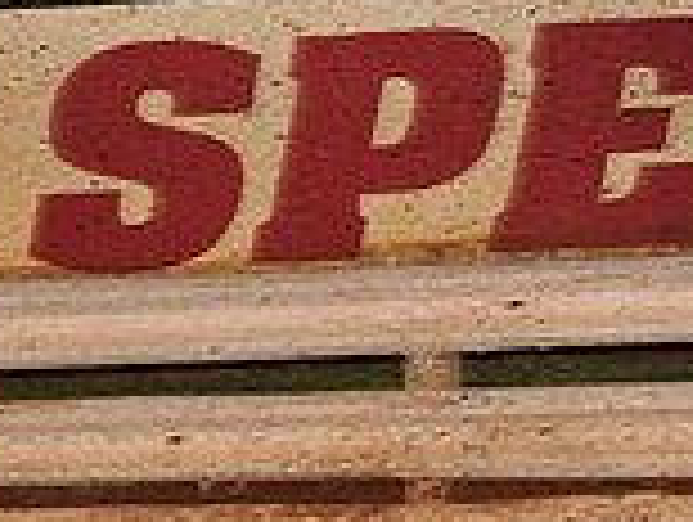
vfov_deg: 3.4
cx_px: -562
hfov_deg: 4.5
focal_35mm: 434
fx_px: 8702
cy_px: 819
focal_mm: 120
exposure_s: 1/250
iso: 800
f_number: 6.3
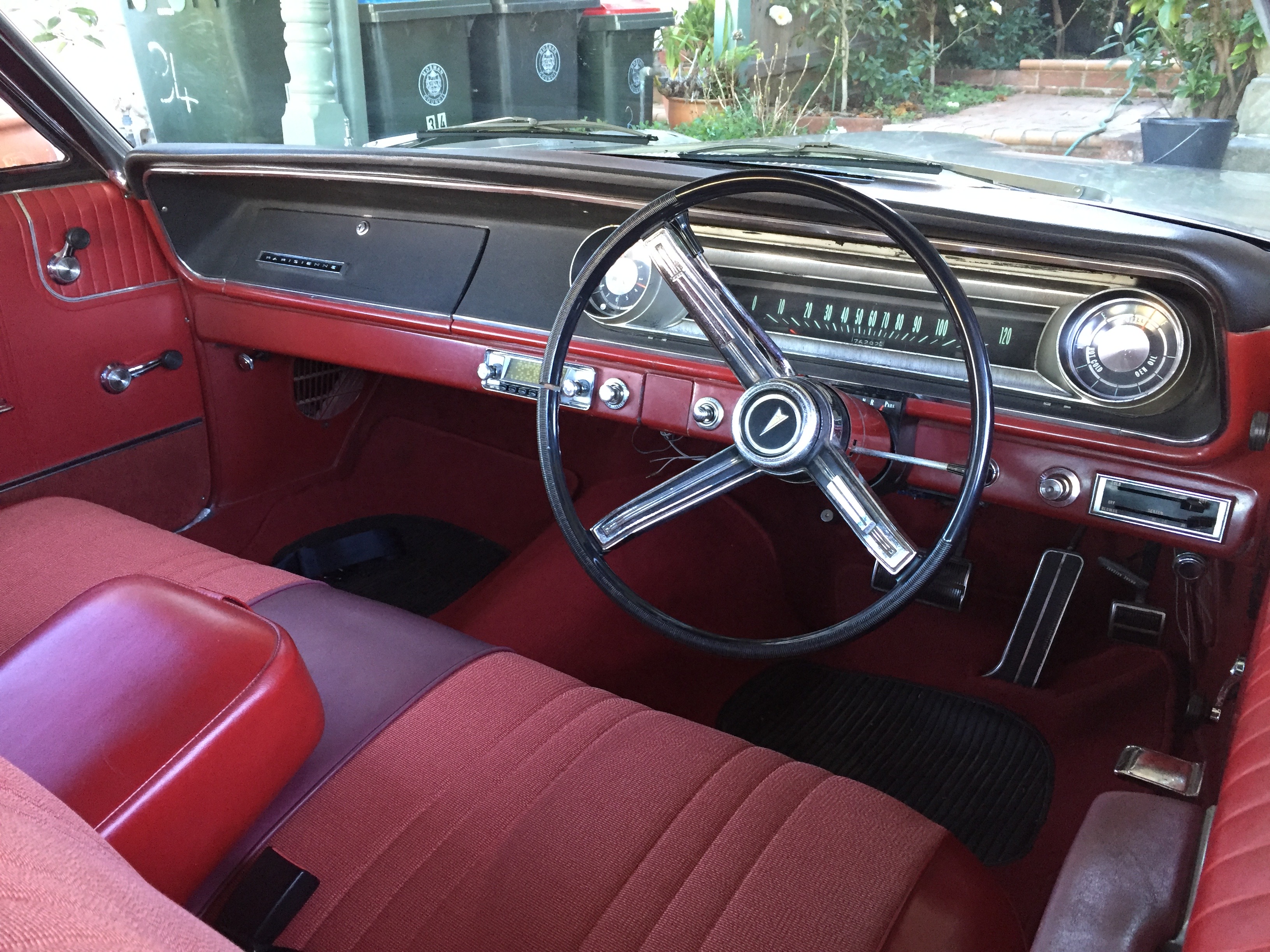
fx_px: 1064
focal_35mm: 29
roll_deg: -1.0
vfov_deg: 48.2
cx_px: 635
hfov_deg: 61.7
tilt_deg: -21.2
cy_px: 476
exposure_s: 1/33
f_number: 2.2
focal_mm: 4.15
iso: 200
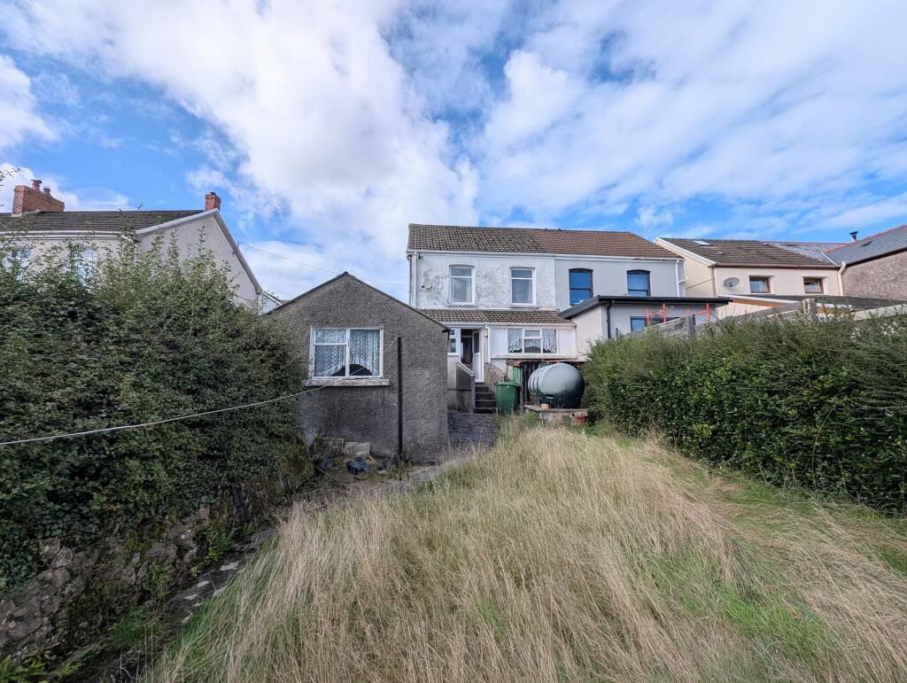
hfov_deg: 106.1
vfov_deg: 90.1
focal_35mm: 13
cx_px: 454
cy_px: 342
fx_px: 341
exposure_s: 1/1712
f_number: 2.2
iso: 49
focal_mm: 1.95
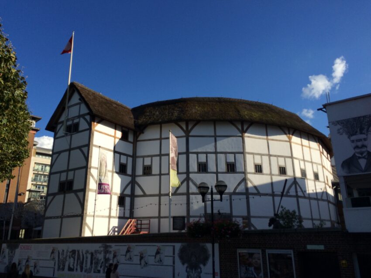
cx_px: 186
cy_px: 139
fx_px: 311
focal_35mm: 29
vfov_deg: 48.2
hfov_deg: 61.6
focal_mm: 4.15
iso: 32
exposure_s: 1/2283
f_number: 2.2
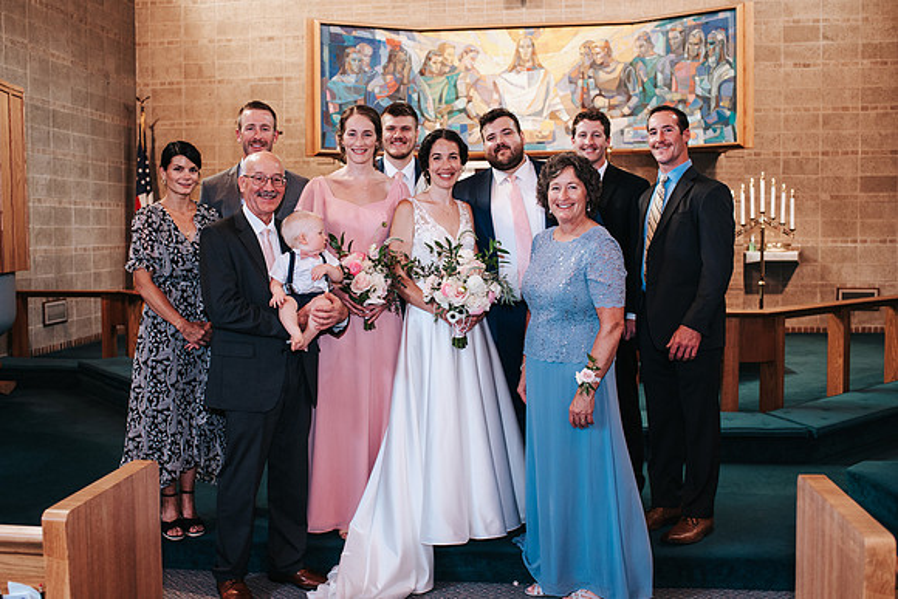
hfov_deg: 50.2
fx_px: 957
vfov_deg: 34.7
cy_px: 275
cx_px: 414
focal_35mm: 38
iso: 1000
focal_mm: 35
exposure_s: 1/125
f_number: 3.2
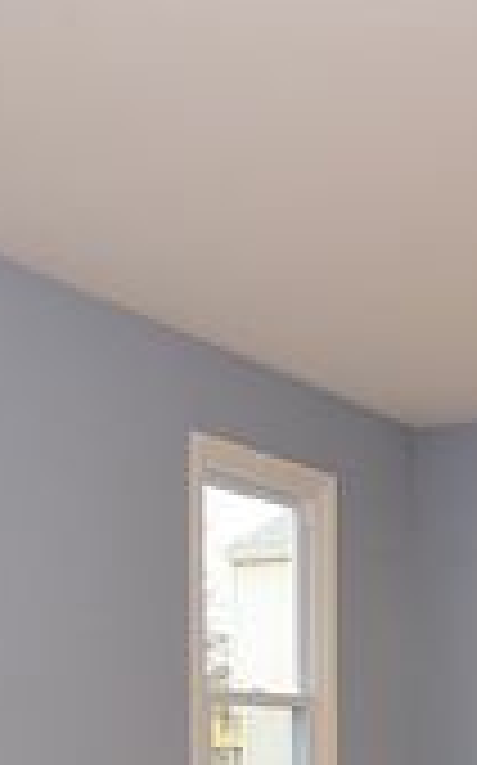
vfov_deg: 28.0
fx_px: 1438
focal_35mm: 69
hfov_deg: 18.6
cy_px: 772
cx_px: 400
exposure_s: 1/60
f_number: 6.3
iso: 640
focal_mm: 12
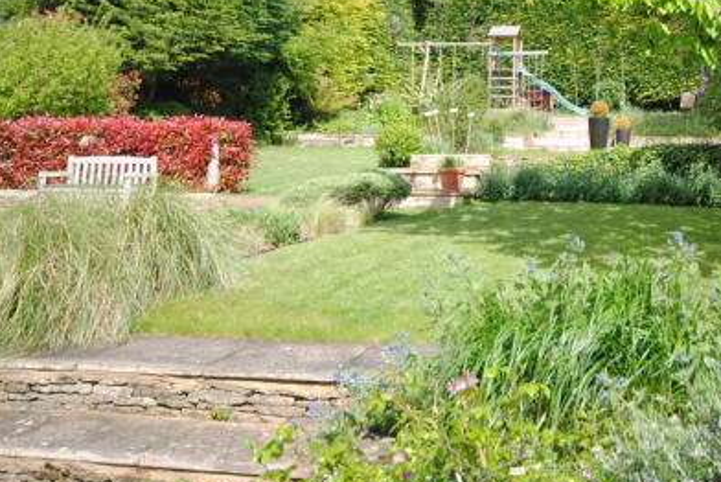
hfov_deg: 42.3
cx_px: 540
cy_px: 115
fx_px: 902
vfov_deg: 29.4
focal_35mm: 45
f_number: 6.3
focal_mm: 18
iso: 100
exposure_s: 1/160
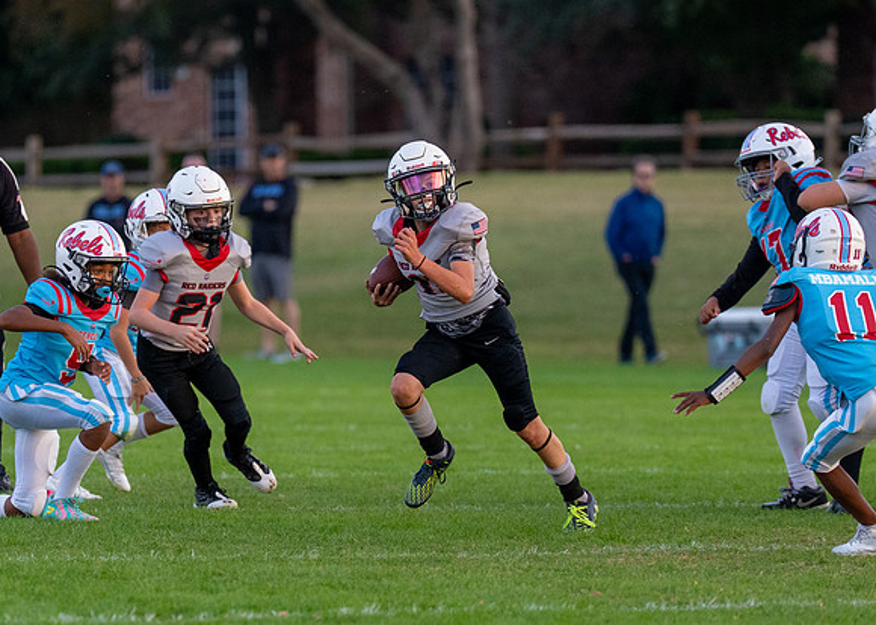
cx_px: 366
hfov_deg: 4.2
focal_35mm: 476
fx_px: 11851
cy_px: 341
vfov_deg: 3.0
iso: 1000
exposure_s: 1/1600
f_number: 2.8
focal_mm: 200
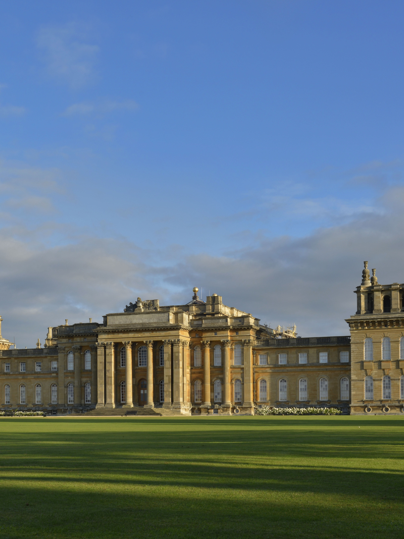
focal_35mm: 50
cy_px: 301
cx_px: 191
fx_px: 778
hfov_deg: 29.1
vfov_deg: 38.1
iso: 200
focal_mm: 31
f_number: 14
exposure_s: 1/250
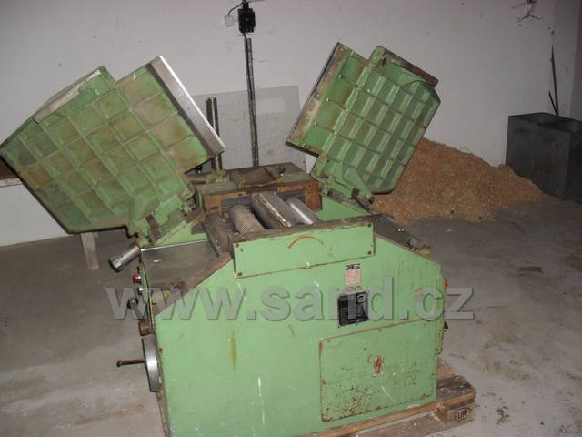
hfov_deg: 52.6
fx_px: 588
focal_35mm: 35
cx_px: 291
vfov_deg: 40.7
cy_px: 218
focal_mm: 6.3
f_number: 3.2
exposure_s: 1/45
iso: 320
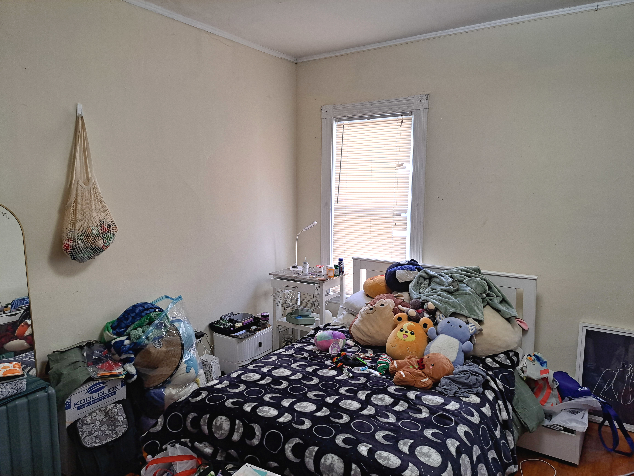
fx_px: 440
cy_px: 238
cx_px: 317
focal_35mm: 24
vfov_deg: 56.8
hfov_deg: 71.6
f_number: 1.8
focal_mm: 5.23
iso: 64
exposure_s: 1/60
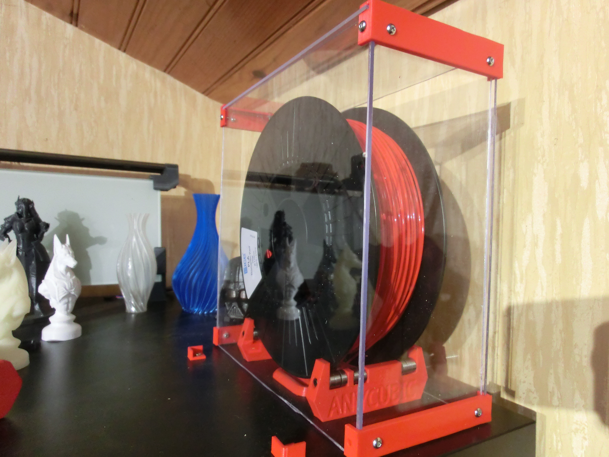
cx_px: 304
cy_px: 228
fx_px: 422
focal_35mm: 24
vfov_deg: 56.8
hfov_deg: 71.6
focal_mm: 4.24
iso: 800
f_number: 3
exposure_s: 1/25
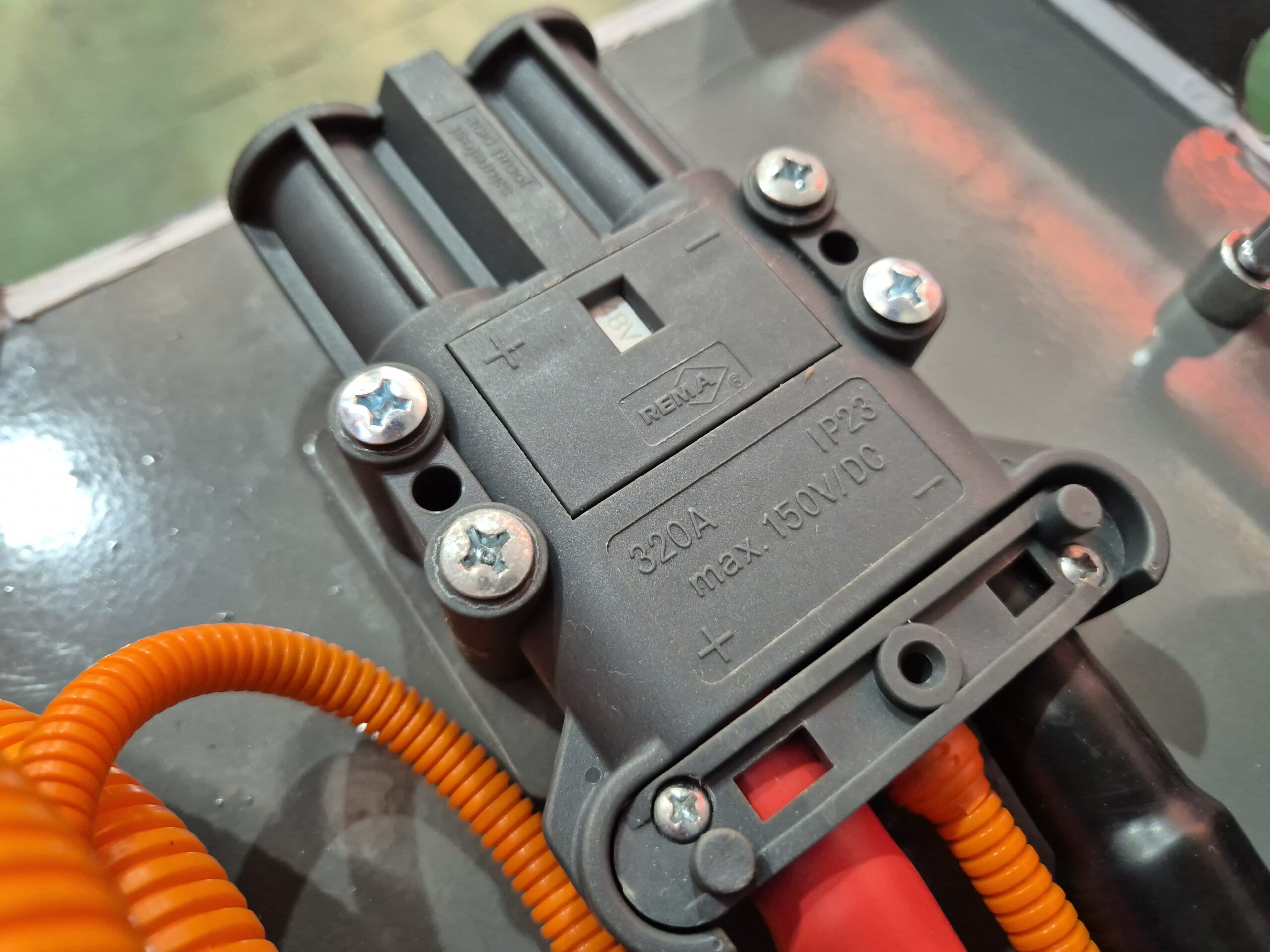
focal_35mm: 23
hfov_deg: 73.9
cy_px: 476
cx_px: 635
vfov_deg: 58.9
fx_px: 844
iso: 320
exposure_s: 1/100
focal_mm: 5.4
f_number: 1.8
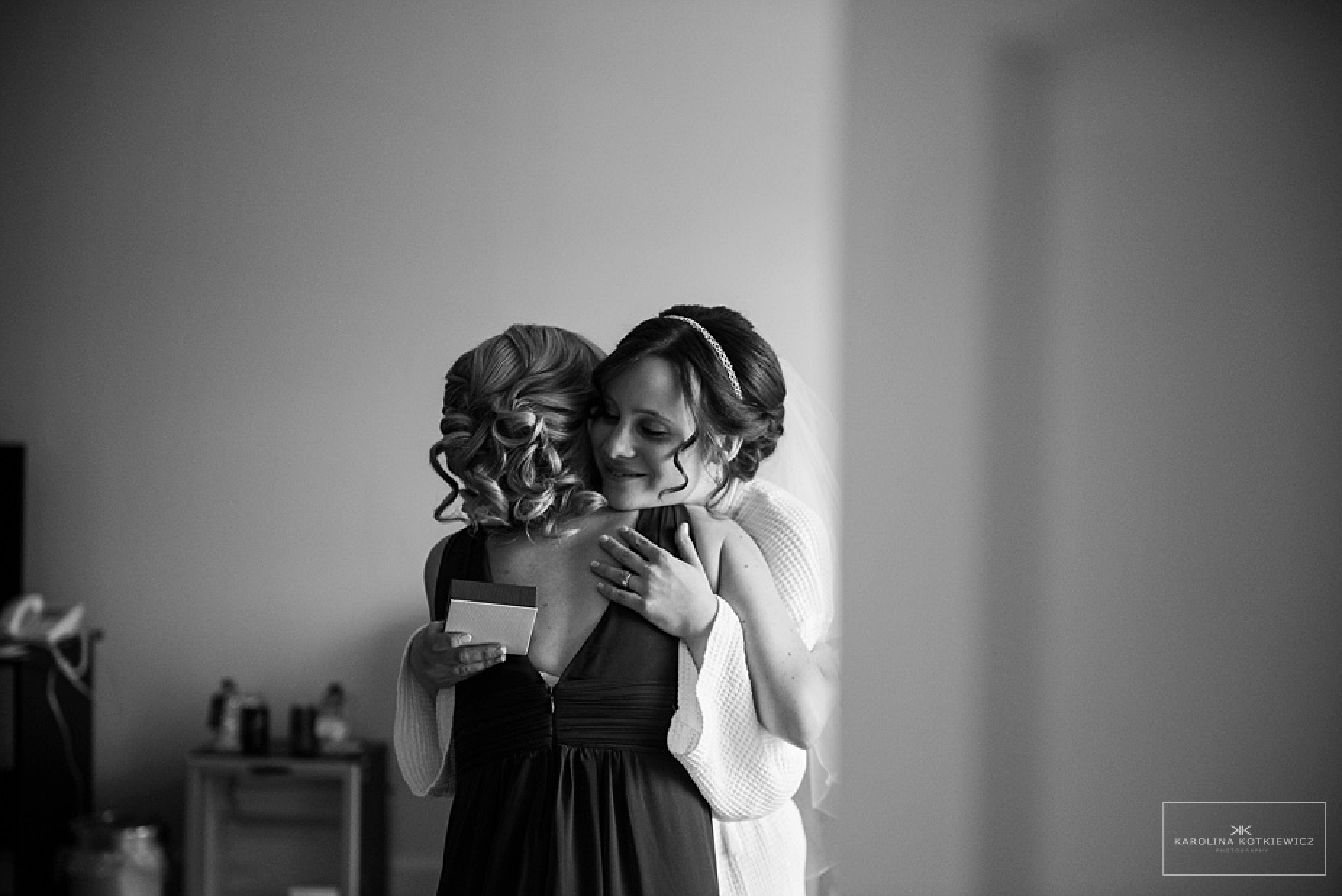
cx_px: 671
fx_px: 2312
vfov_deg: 21.9
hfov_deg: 32.4
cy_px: 448
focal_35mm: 62
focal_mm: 62
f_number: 2.8
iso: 2800
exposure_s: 1/320
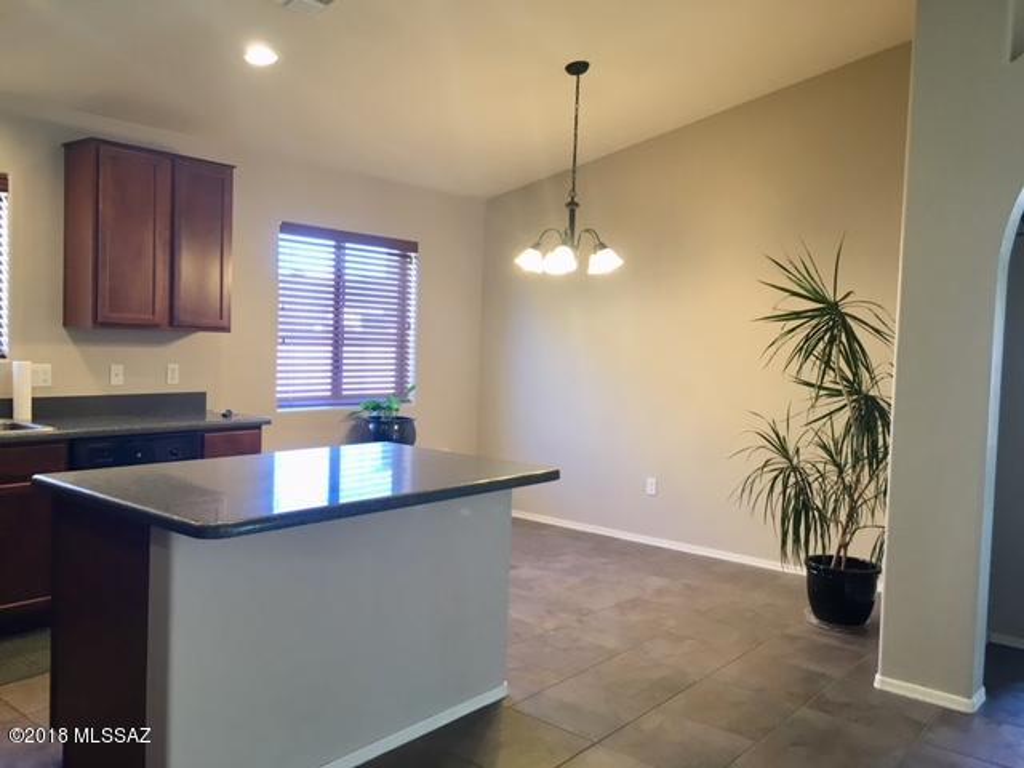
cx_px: 512
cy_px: 384
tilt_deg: -4.1
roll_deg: -1.4
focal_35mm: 29
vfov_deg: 48.2
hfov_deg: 61.7
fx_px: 858
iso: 64
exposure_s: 1/30
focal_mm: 4.15
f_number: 2.2
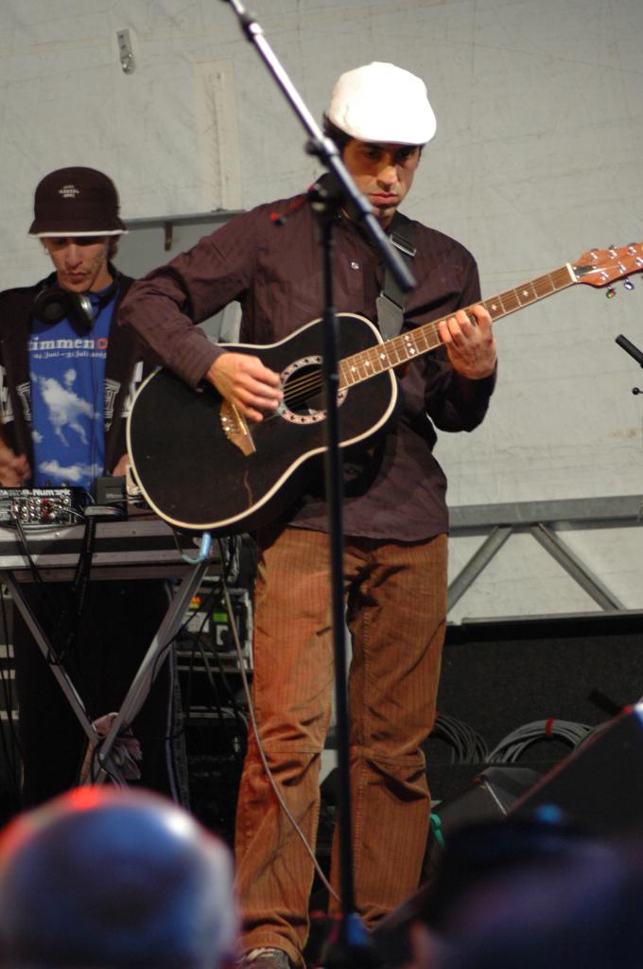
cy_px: 484
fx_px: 4231
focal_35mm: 158
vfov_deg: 13.1
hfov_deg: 8.7
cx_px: 322
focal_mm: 105
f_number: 4.2
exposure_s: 1/25
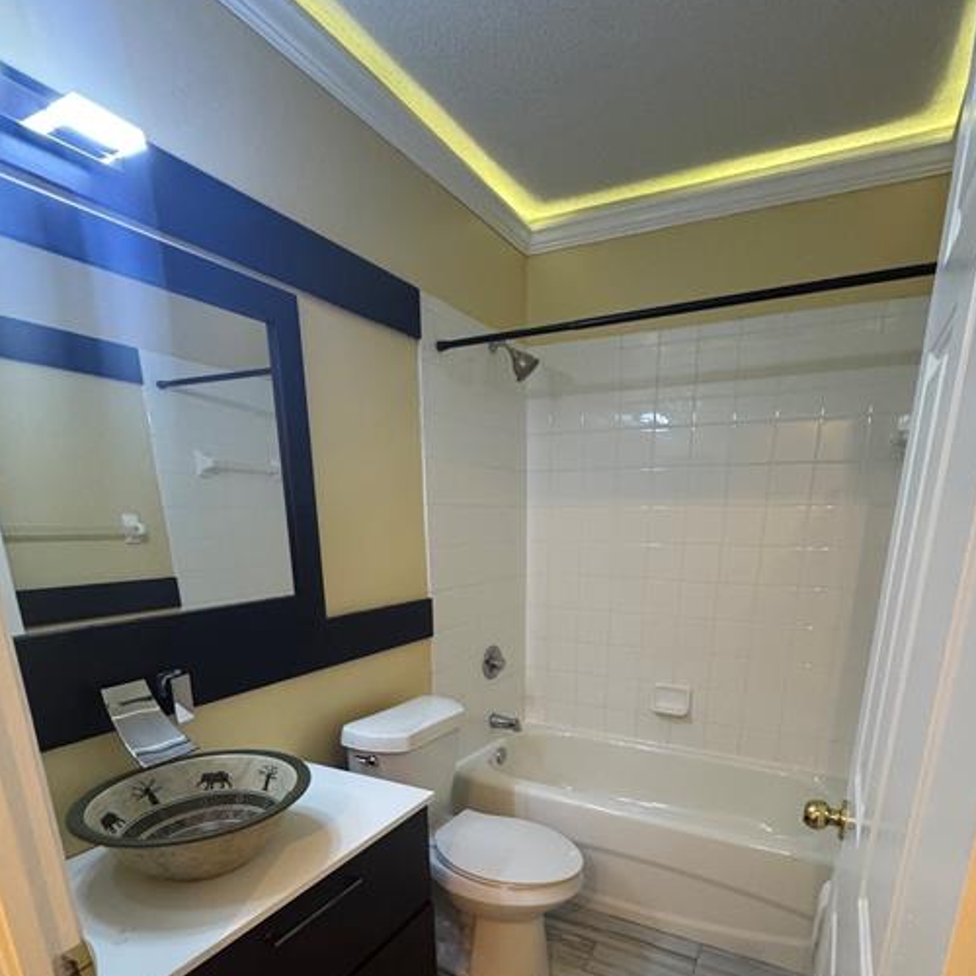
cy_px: 693
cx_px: 515
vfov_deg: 73.9
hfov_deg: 77.6
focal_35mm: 19
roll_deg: -0.1
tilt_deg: -16.4
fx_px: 606
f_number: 2.2
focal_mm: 2.22
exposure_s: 1/60
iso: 640
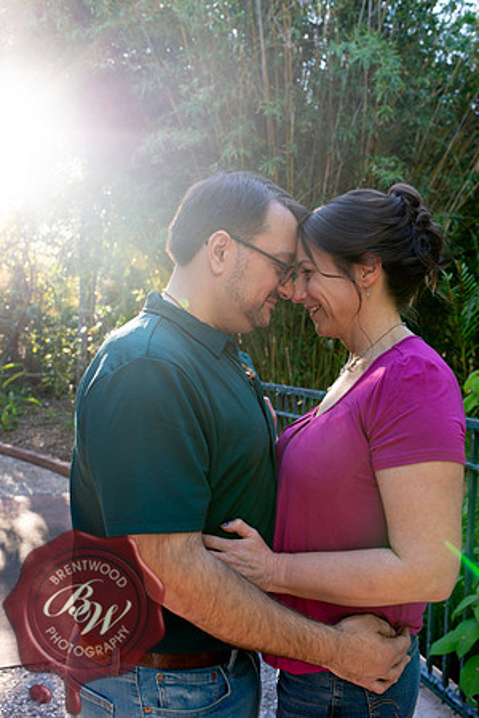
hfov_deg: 37.9
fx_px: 698
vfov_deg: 54.4
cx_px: 240
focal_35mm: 35
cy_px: 359
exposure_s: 1/100
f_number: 4.5
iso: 320
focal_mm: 35
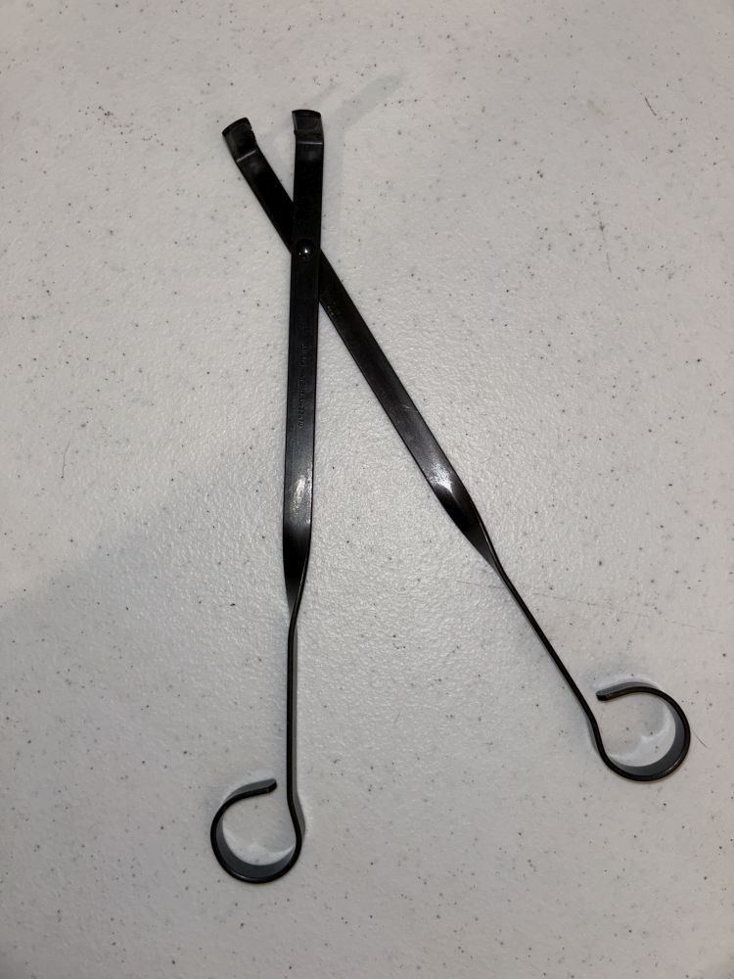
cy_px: 490
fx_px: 735
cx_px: 367
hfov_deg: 53.1
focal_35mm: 26
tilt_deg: -88.7
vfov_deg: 67.3
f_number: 1.5
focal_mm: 5.7
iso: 32
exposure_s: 1/76
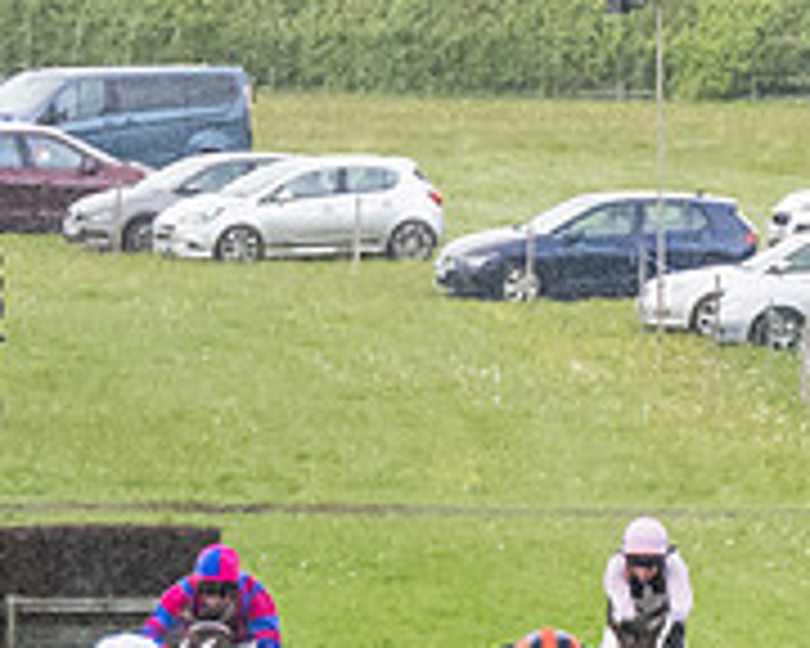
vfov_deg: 2.0
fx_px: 18123
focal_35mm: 756
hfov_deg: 2.5
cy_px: 1329
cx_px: -1050
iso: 2000
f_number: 4
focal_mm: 98
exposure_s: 1/1250
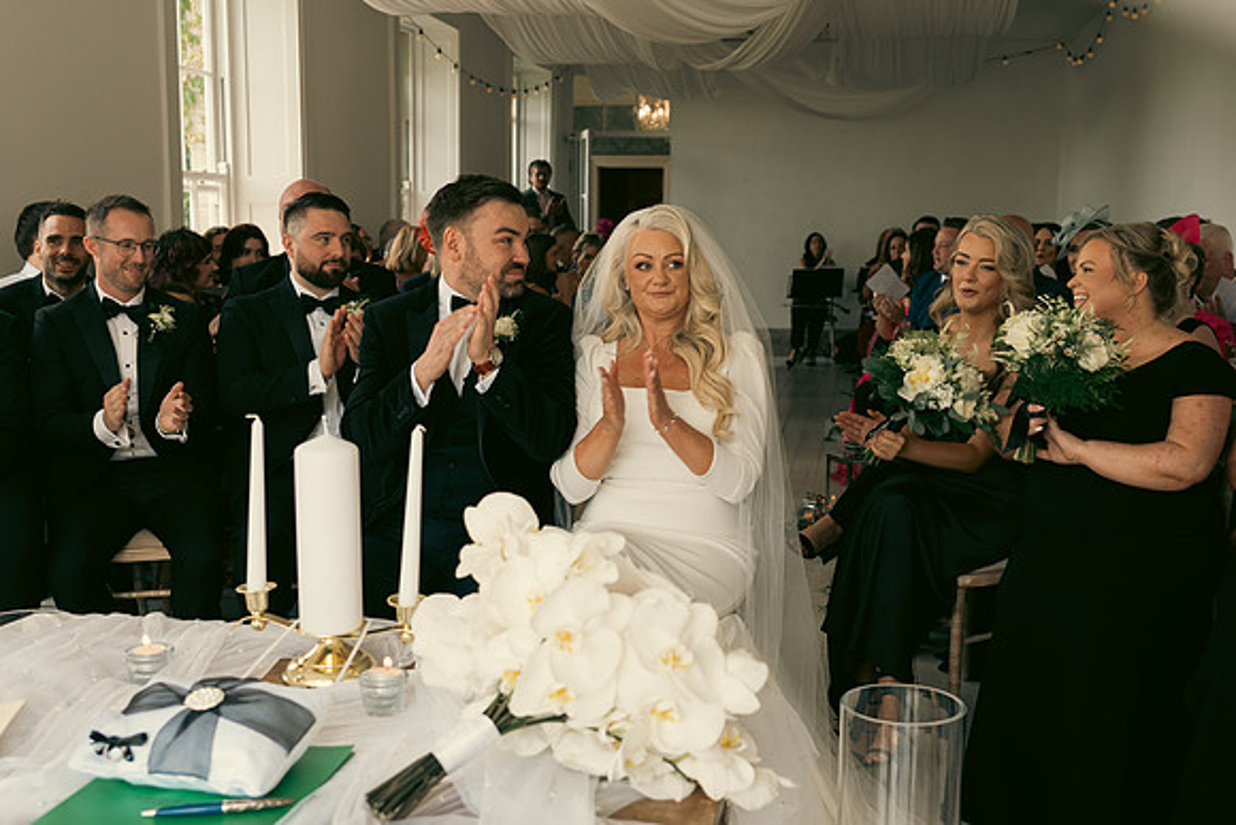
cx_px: 618
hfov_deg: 51.9
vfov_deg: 36.0
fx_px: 1271
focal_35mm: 37
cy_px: 412
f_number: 3.5
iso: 200
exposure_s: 1/160
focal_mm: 25
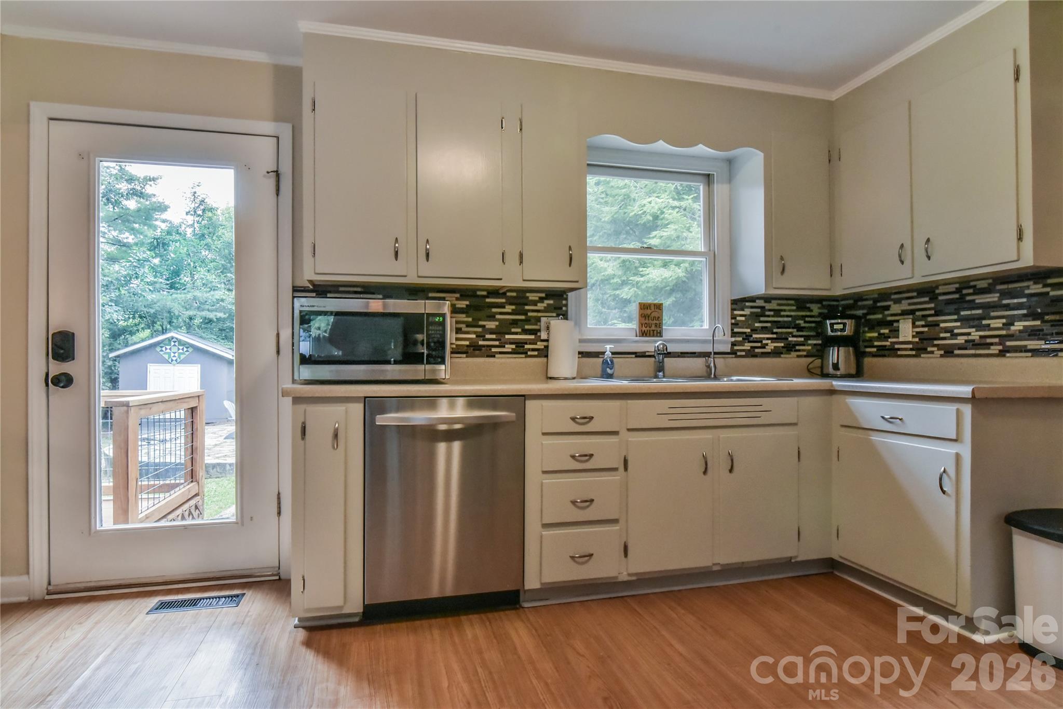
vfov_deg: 64.6
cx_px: 532
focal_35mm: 19
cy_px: 354
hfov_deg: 86.9
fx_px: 561
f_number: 10
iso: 4000
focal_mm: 19
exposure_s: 1/100
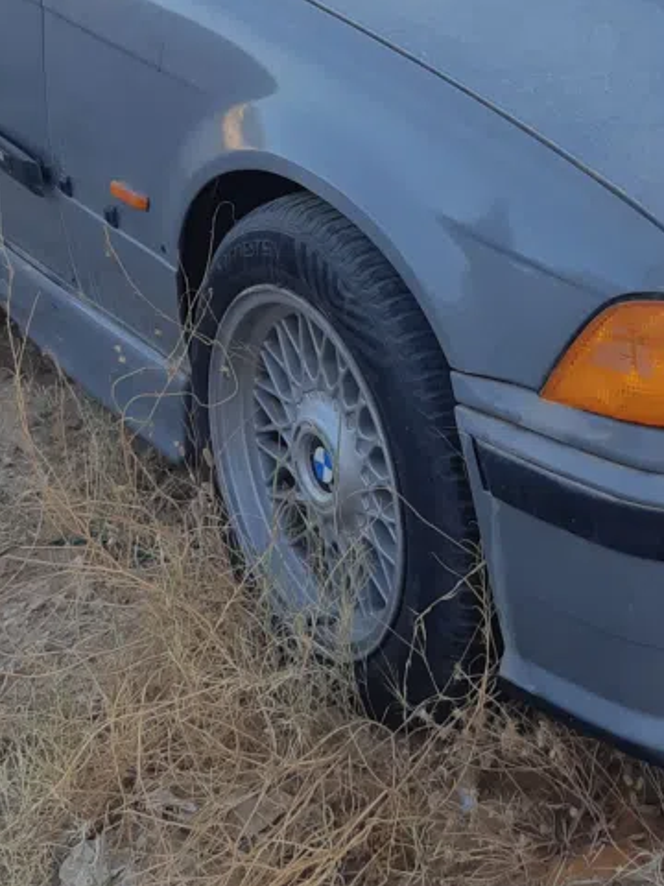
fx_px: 1893
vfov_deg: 25.8
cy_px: 165
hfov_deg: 19.8
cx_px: 480
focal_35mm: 74
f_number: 1.7
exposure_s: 1/232
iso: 40
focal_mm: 3.93
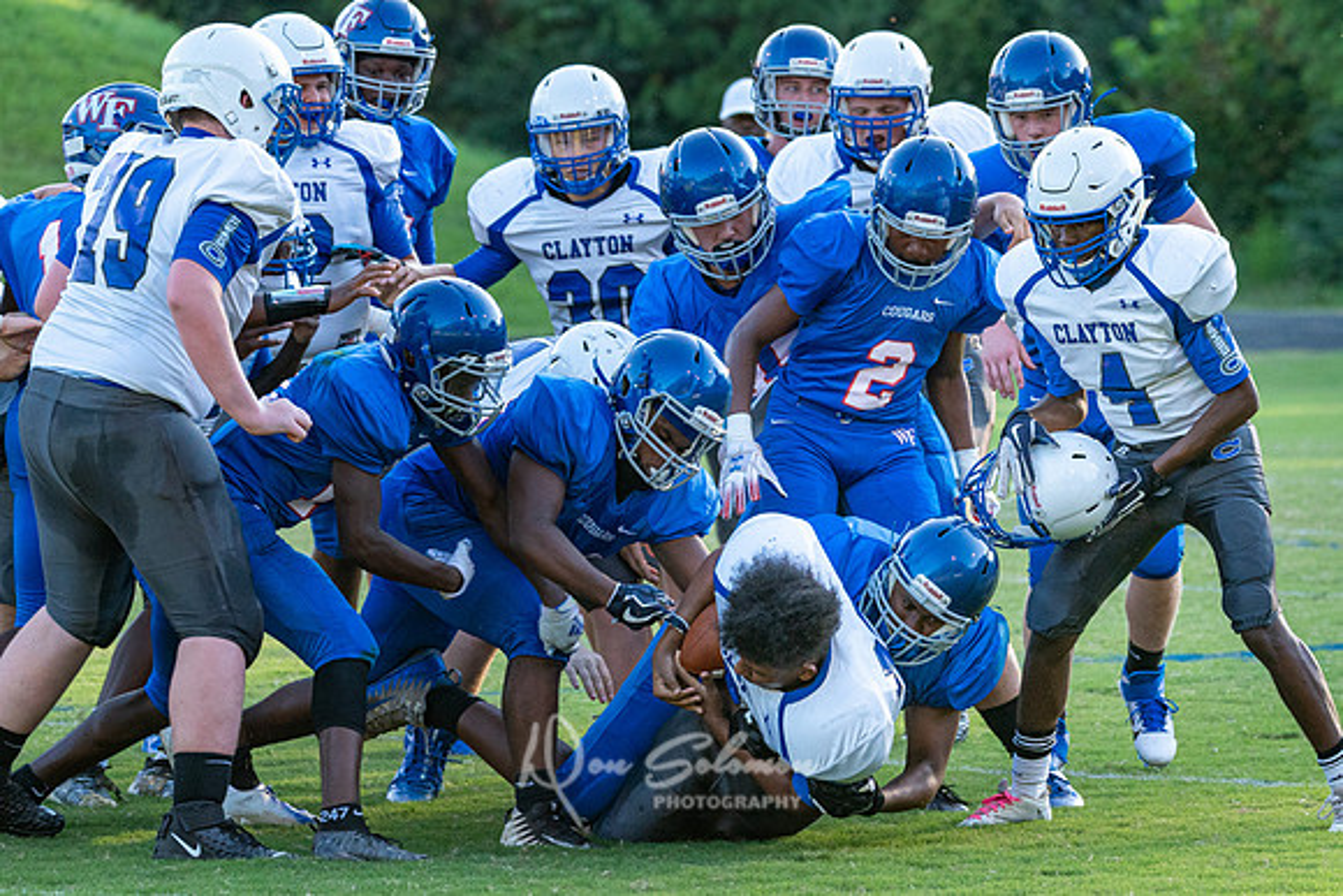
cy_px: 502
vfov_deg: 4.9
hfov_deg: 7.4
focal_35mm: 280
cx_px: 808
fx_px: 10445
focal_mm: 194
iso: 2000
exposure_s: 1/1000
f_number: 5.6
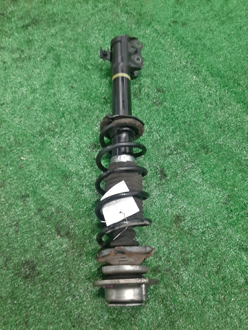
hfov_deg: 53.1
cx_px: 124
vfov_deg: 67.3
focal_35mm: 26
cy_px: 165
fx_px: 248
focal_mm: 3.93
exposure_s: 1/33
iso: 176
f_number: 1.7
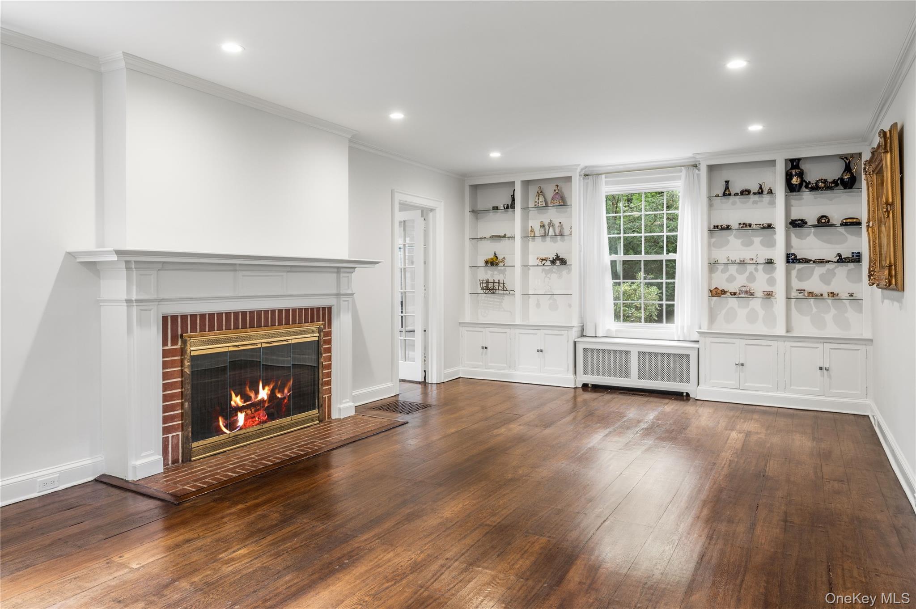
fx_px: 610
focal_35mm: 24
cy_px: 304
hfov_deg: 73.8
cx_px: 458
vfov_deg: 53.1
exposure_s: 1/2.5
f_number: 11
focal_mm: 24
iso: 200
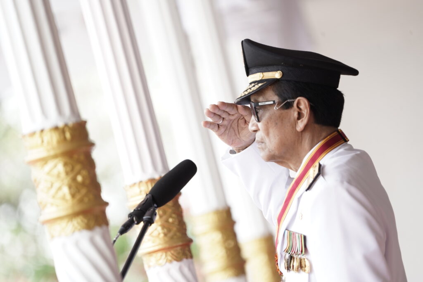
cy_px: 141
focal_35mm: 600
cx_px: 212
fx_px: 7051
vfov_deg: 2.3
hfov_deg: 3.4
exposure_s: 1/250
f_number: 6.3
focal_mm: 600
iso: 640
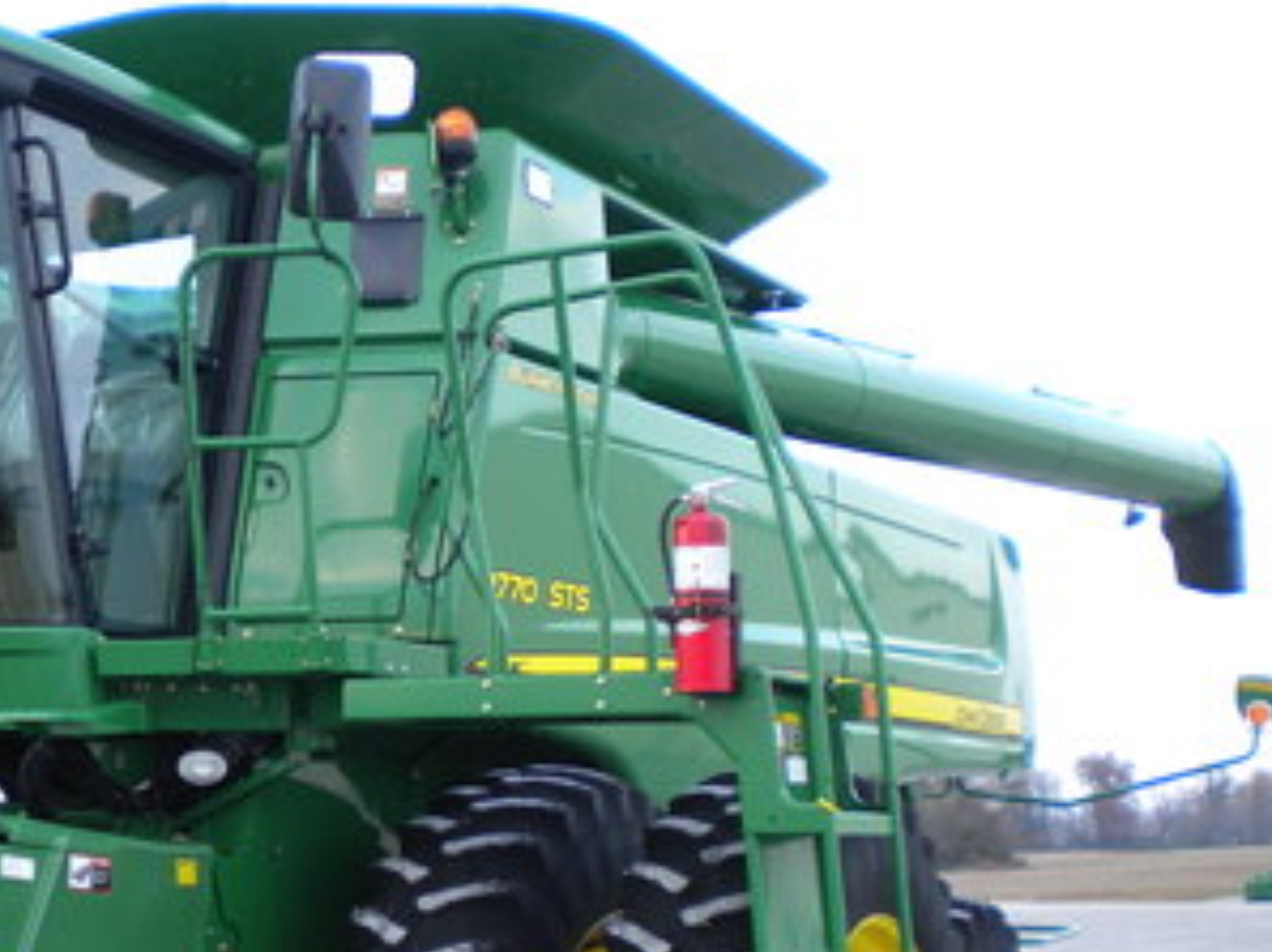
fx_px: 2350
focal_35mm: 64
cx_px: 248
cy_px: 717
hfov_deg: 29.6
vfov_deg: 22.7
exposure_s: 1/79.7
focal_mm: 6.3
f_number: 3.1
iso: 80
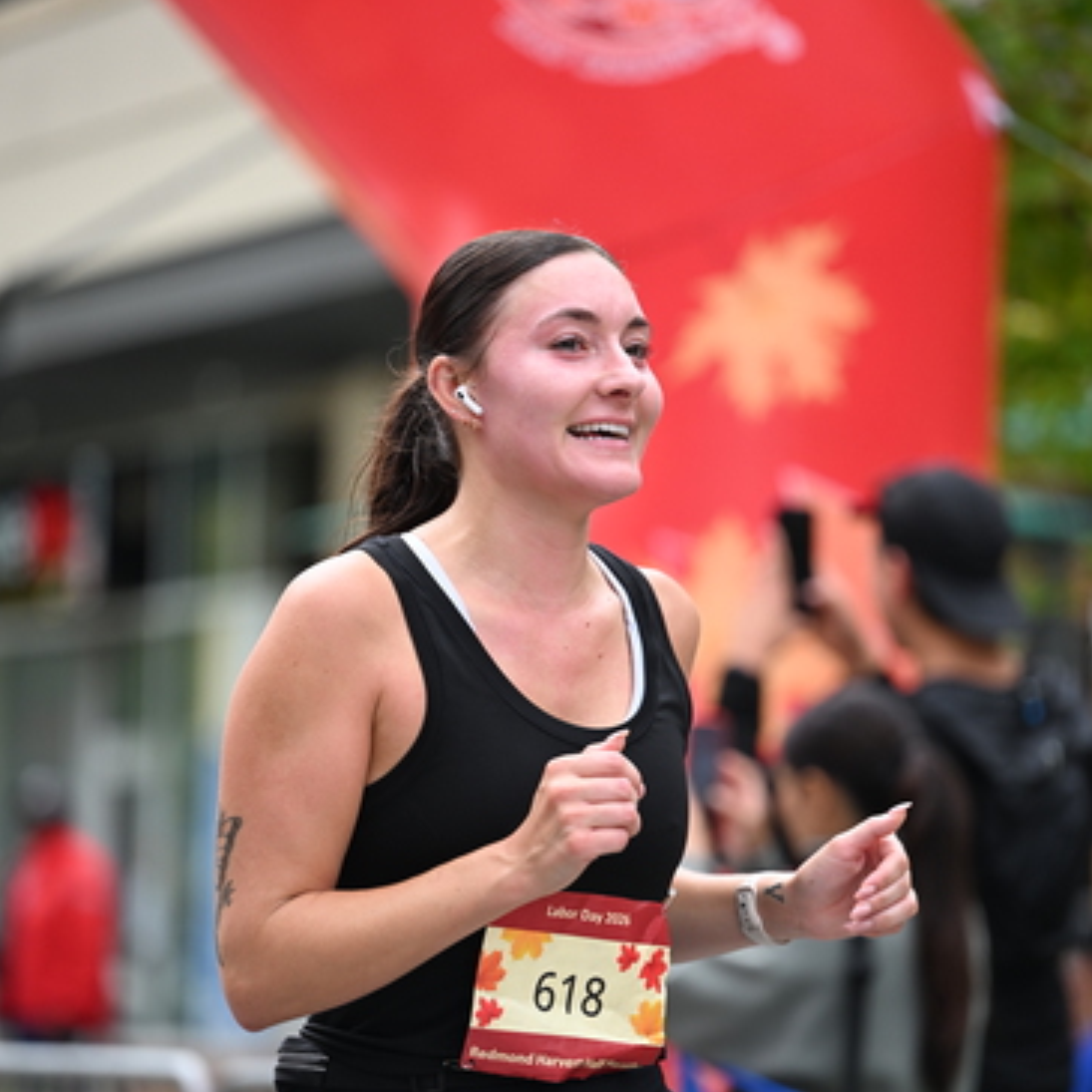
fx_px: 7317
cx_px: 546
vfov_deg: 8.5
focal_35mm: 205
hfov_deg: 8.5
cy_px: 643
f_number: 2.8
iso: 640
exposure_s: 1/2000
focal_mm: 160
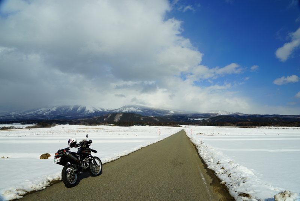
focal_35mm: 24
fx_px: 200
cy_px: 100
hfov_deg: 73.7
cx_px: 150
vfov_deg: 53.2
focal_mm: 24
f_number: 11
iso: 100
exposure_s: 1/125
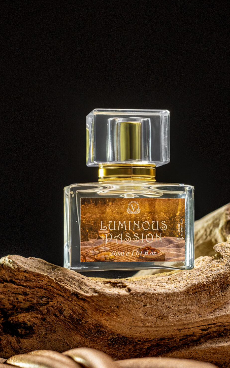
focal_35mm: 88
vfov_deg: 23.5
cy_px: 175
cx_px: 133
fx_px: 882
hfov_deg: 14.8
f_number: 6.3
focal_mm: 50
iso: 1600
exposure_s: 1/250
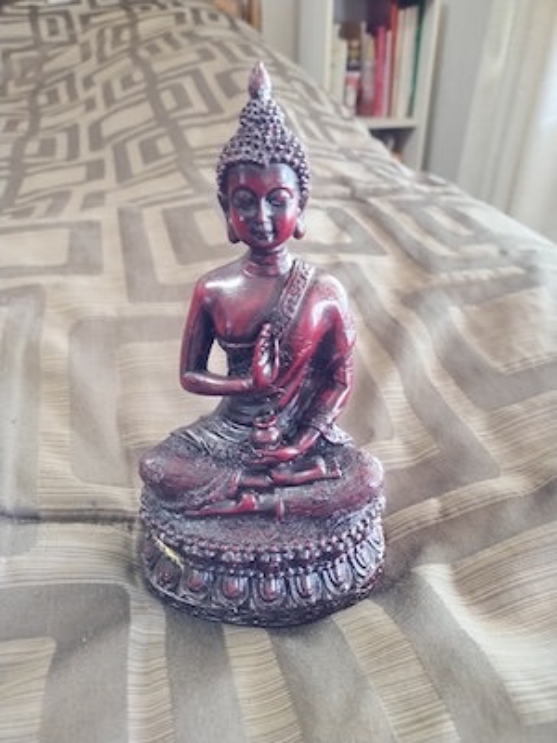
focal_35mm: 25
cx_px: 278
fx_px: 536
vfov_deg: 69.4
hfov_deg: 54.9
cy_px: 372
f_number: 1.7
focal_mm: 4.71
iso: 900
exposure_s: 1/13
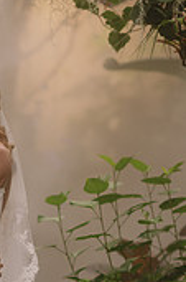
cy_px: 338
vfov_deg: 9.1
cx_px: -58
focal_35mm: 224
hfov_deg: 6.1
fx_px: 1747
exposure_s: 1/250
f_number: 1.8
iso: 250
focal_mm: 85
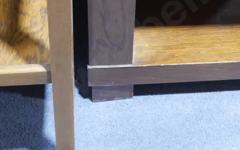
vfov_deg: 13.1
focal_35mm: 96
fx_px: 628
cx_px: 258
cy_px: -51
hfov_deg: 20.7
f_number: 4.5
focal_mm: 20
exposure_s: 1/60
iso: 2000
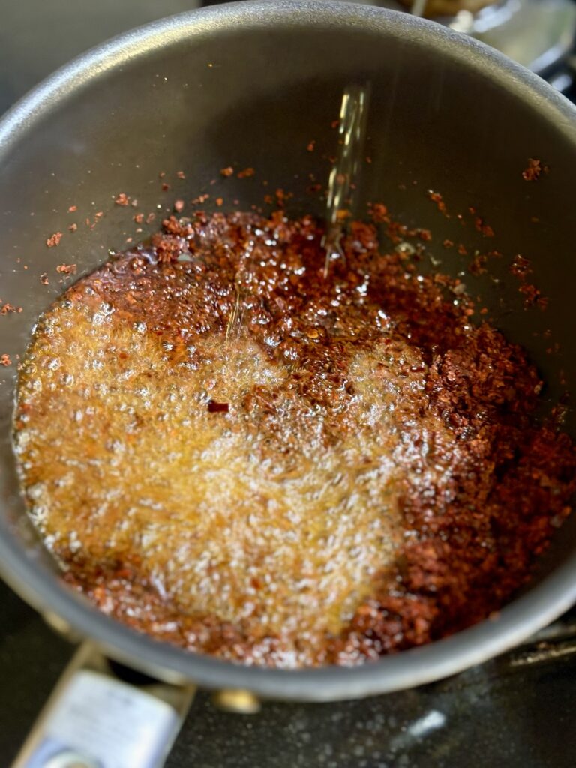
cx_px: 288
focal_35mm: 52
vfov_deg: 36.8
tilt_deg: -65.1
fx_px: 1154
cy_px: 384
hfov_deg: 28.0
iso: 400
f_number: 1.6
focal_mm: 5.96
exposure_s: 1/20
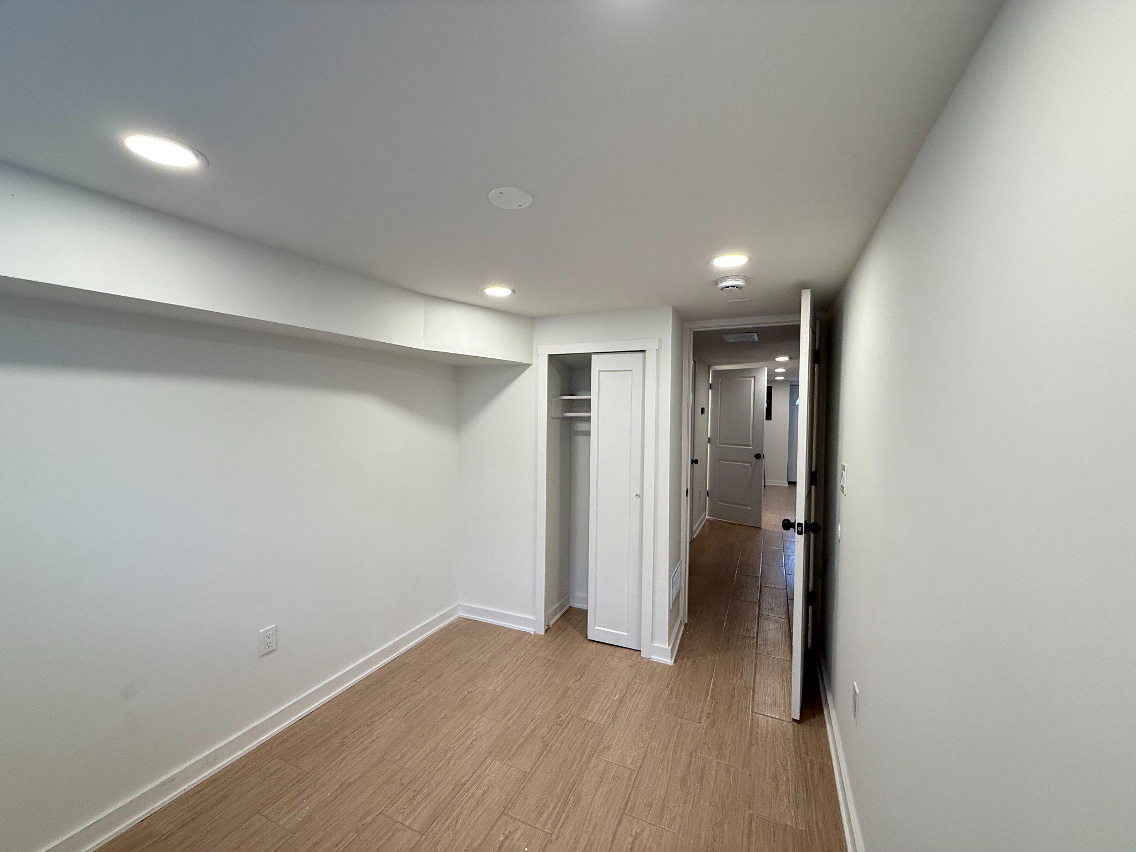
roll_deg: -0.6
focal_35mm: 14
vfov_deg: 85.7
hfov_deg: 102.1
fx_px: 459
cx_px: 568
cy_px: 426
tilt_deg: -2.7
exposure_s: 1/120
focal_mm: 2.22
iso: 250
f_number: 2.2
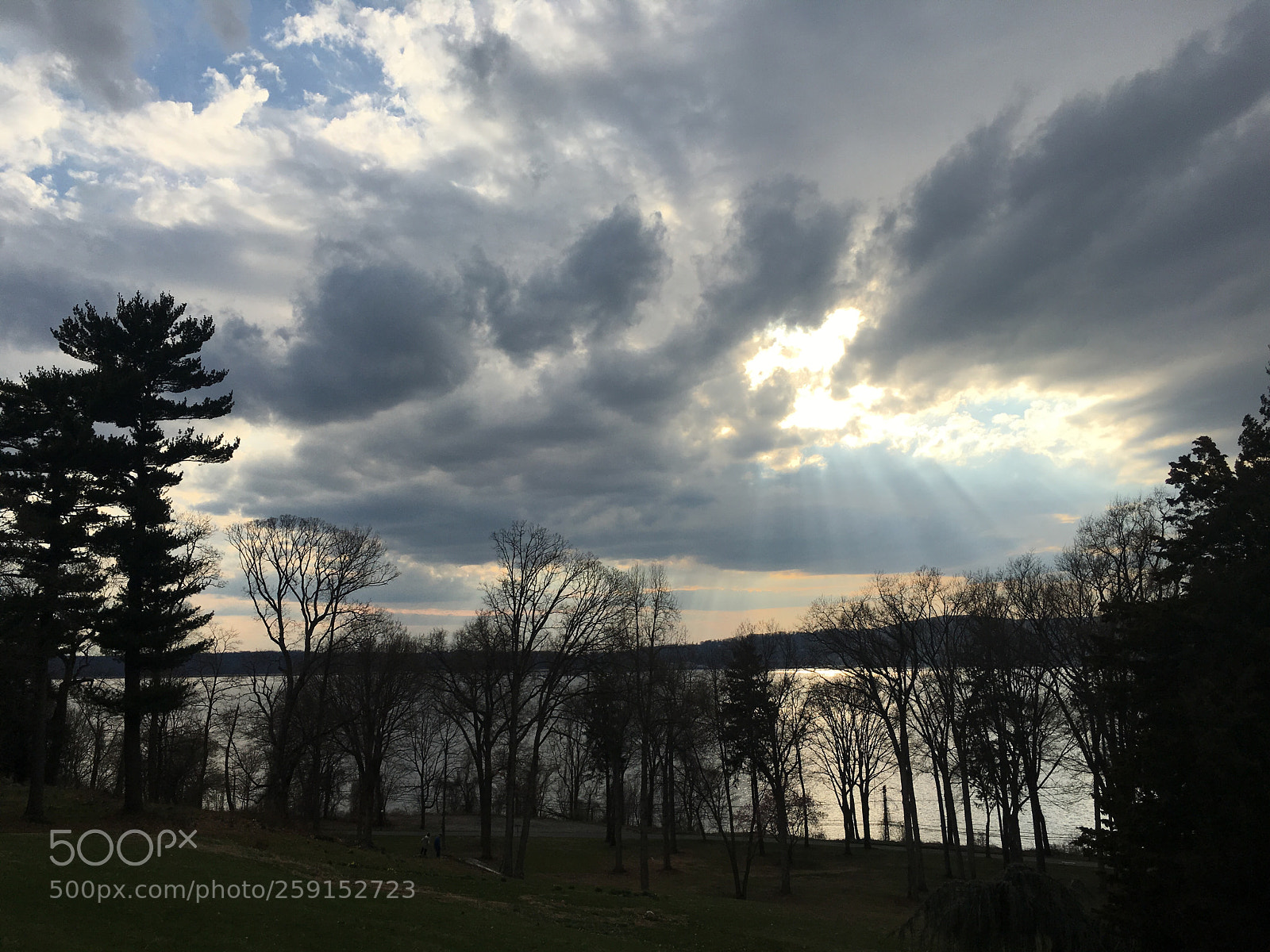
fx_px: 1064
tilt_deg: +8.8
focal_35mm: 29
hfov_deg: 61.7
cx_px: 635
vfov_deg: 48.2
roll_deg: +0.3
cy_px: 476
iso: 25
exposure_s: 1/2653
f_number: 2.2
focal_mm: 4.15
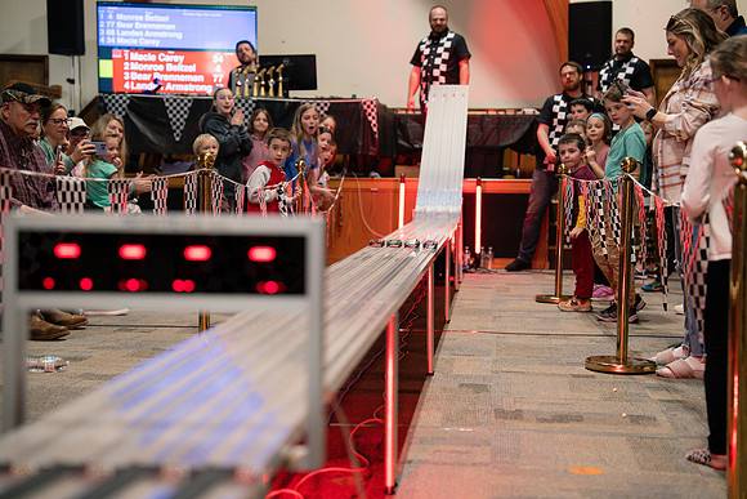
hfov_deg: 29.2
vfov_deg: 19.7
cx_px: 374
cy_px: 250
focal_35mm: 69
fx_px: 1432
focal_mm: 69
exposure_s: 1/320
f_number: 2.8
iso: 2500
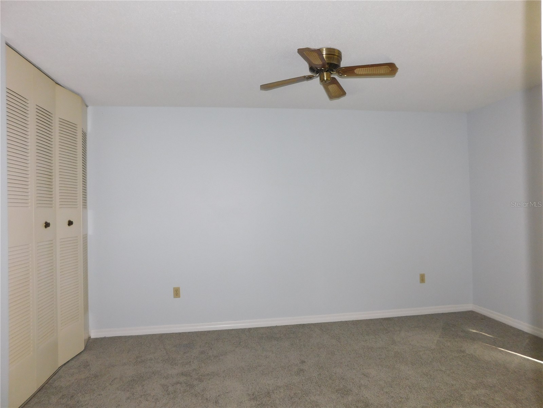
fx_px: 361
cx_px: 272
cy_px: 204
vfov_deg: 58.9
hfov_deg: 73.9
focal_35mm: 23
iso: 200
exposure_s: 1/30
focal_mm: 4
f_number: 3
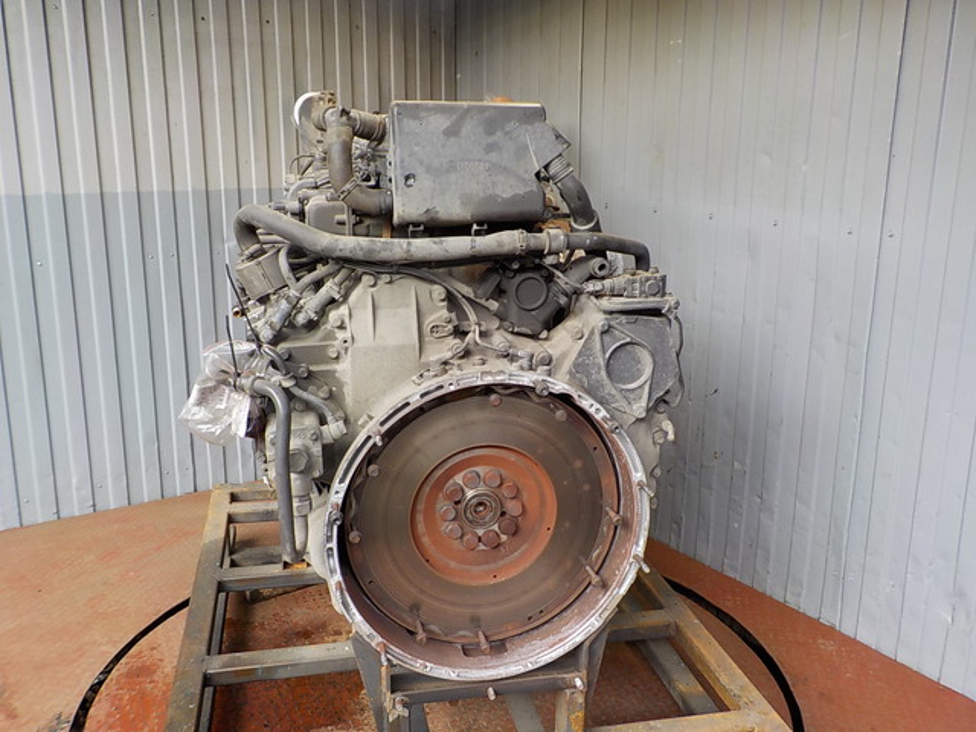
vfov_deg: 46.8
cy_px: 366
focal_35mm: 30
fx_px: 846
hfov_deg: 60.0
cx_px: 488
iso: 125
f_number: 3.3
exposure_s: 1/50
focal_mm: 4.1
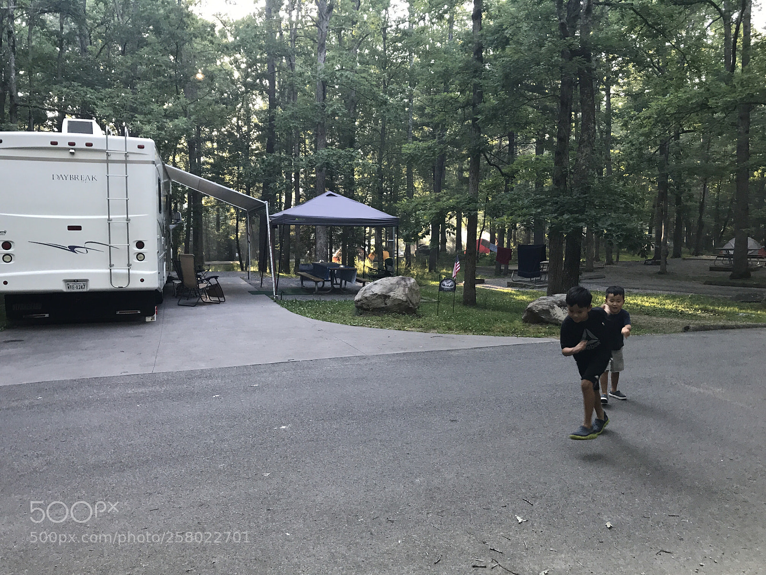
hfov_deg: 63.4
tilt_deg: -7.4
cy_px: 288
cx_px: 383
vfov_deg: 49.7
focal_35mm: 28
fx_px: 620
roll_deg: +2.7
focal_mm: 3.99
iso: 25
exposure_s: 1/30
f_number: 1.8
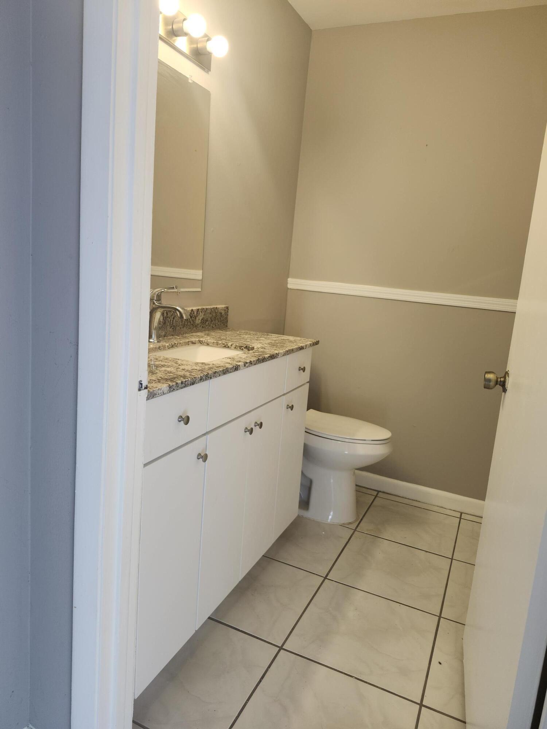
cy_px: 364
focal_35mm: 23
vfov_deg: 73.9
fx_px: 485
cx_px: 274
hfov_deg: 58.9
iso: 80
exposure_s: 1/120
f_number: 1.8
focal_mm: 5.54
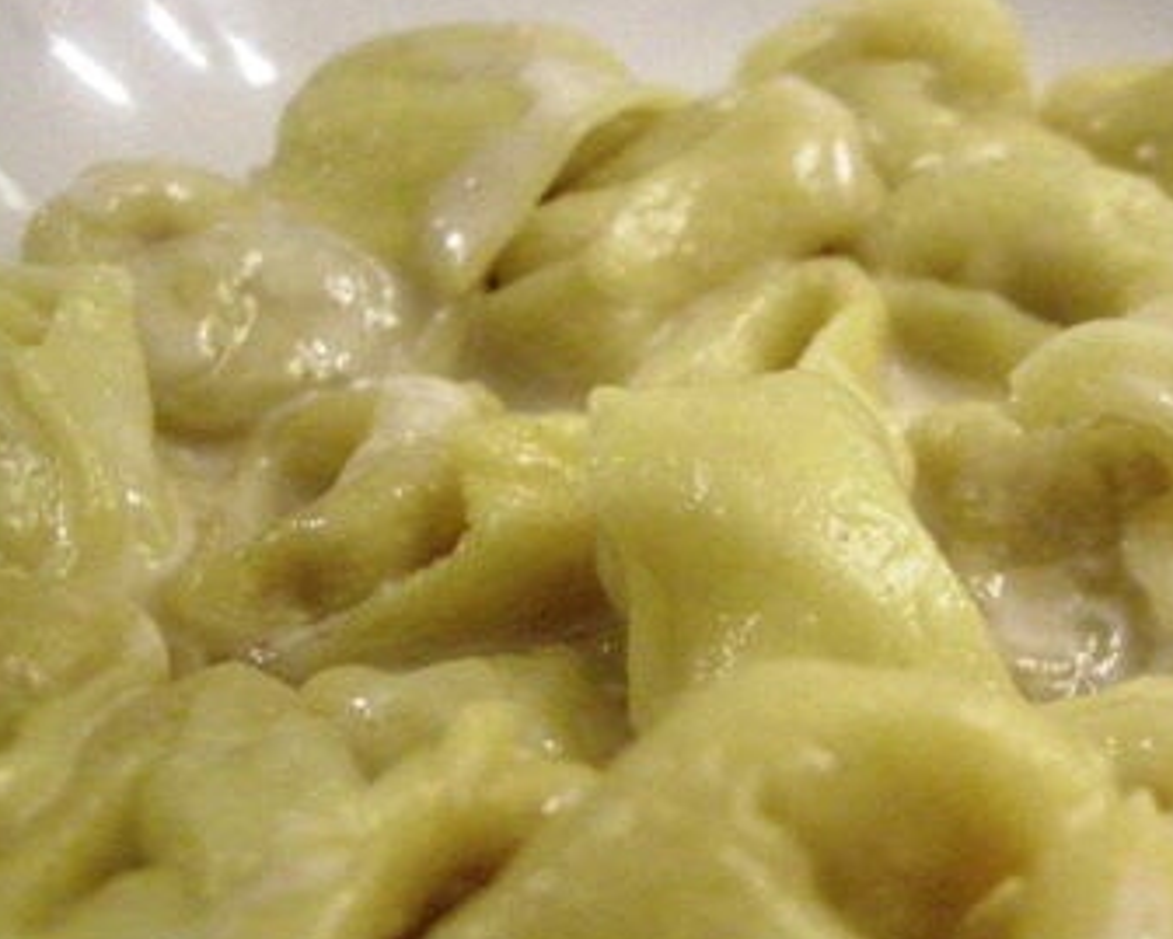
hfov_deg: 27.6
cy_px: 681
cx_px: 988
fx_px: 2327
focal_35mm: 67
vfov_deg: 22.6
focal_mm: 7.5
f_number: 2.7
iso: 1600
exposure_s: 1/48.5
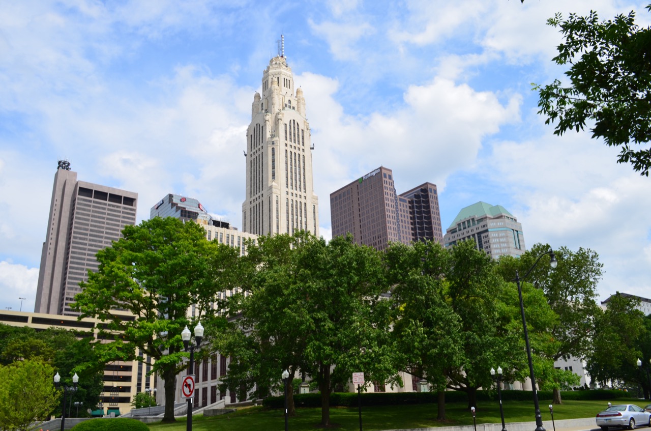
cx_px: 326
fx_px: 541
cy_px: 216
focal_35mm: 30
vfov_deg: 43.4
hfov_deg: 62.0
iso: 100
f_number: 11
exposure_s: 1/125
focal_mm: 20
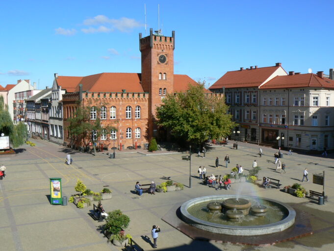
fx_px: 347
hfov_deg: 51.3
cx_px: 167
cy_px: 126
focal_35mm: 36
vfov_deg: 39.7
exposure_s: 1/400
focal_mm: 6
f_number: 7.1
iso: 80
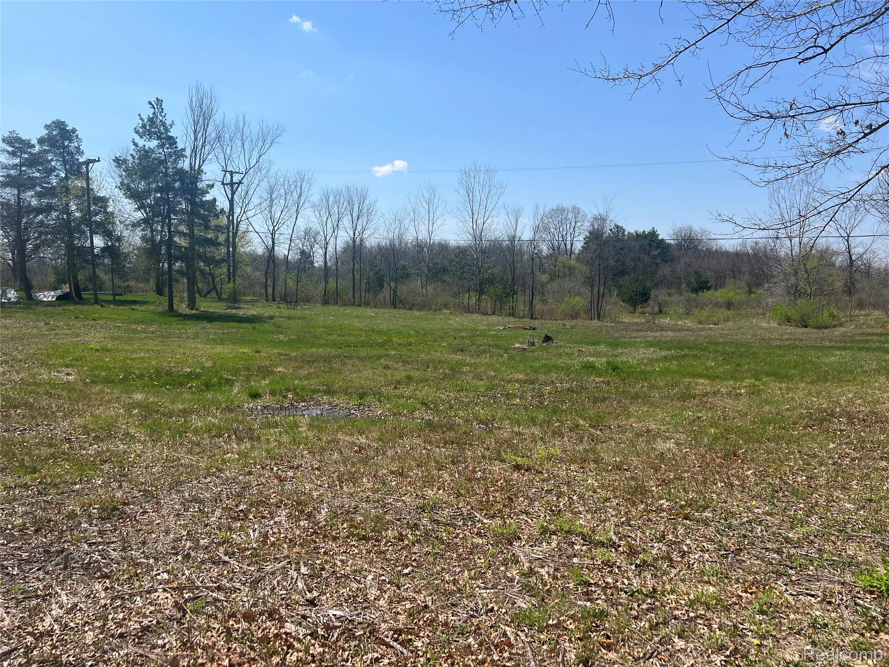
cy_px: 334
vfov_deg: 53.1
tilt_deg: -4.4
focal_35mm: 26
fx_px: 668
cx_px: 444
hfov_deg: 67.3
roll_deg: -0.1
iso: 50
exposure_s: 1/4831
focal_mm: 5.7
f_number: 1.5
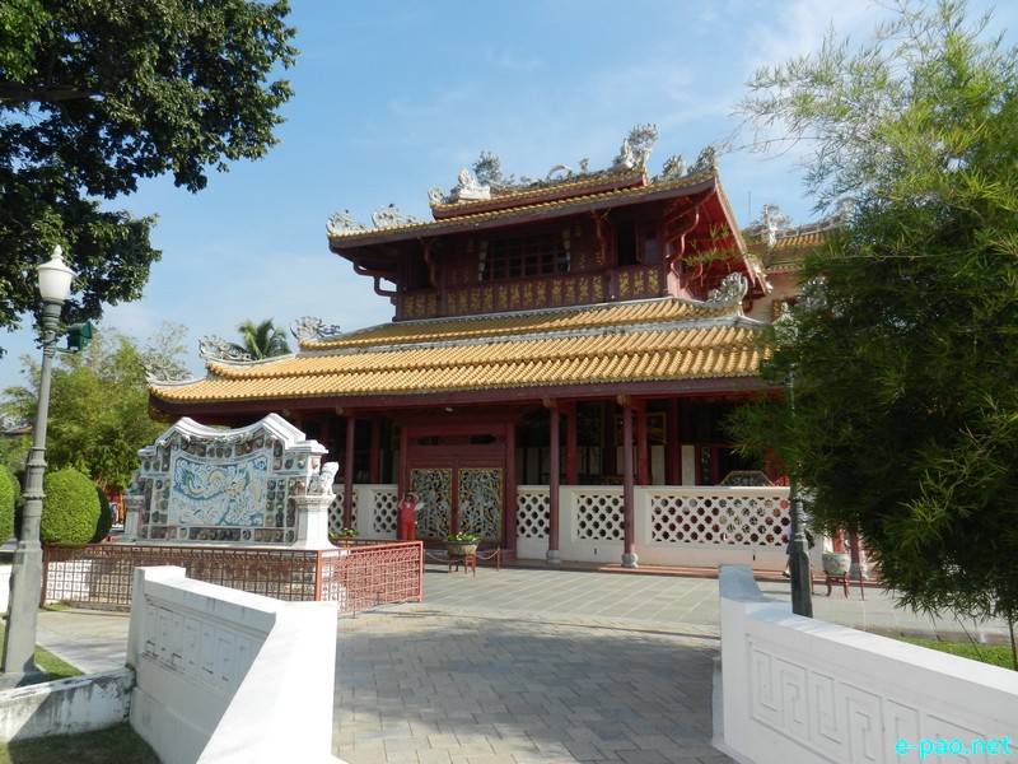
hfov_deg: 69.4
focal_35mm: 25
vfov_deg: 54.9
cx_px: 509
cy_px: 382
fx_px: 735
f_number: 3.5
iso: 160
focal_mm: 4.5
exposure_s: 1/1250
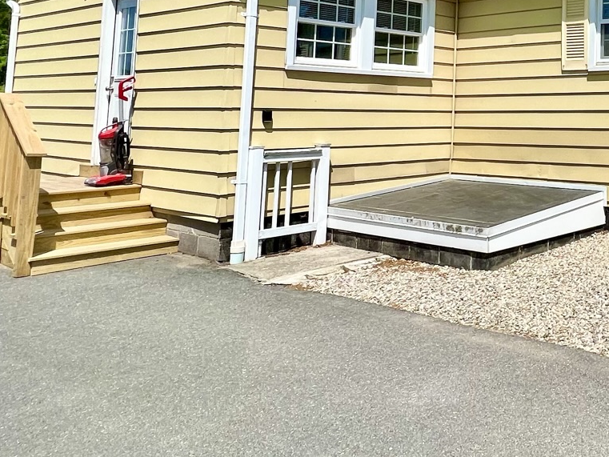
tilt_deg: +5.0
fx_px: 616
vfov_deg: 38.4
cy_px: 60
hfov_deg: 42.0
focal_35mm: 35
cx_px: 664
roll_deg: -0.6
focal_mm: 1.57
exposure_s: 1/2320
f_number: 1.8
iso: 32
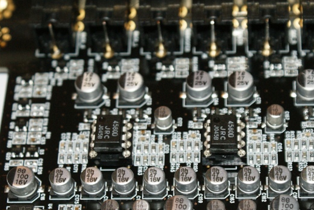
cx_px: 193
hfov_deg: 16.0
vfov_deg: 10.7
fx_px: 1116
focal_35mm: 128
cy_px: 140
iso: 400
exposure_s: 1/80
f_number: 6.3
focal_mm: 55
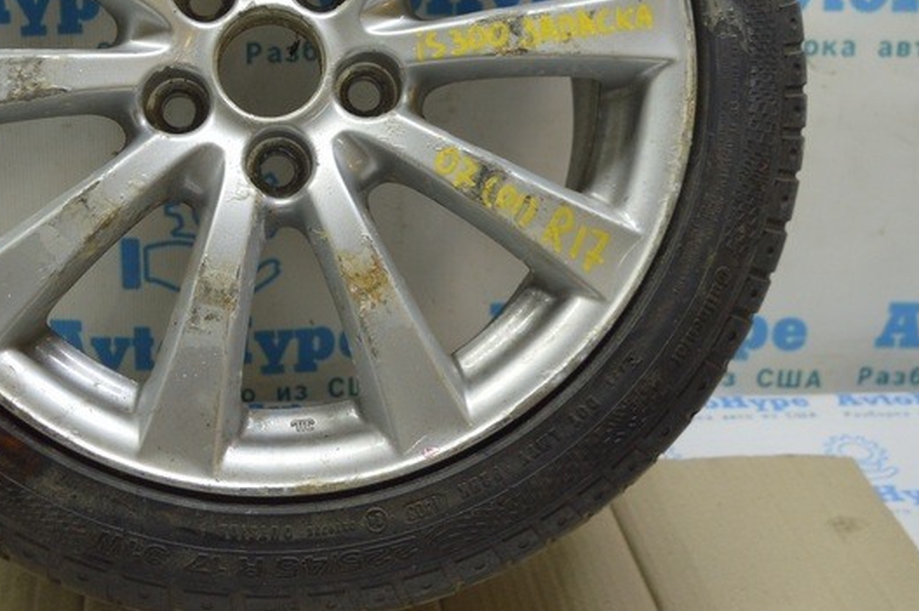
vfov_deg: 20.8
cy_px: 77
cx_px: 256
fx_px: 1632
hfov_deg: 31.0
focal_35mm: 64
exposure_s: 1/60
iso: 400
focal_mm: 22
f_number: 4
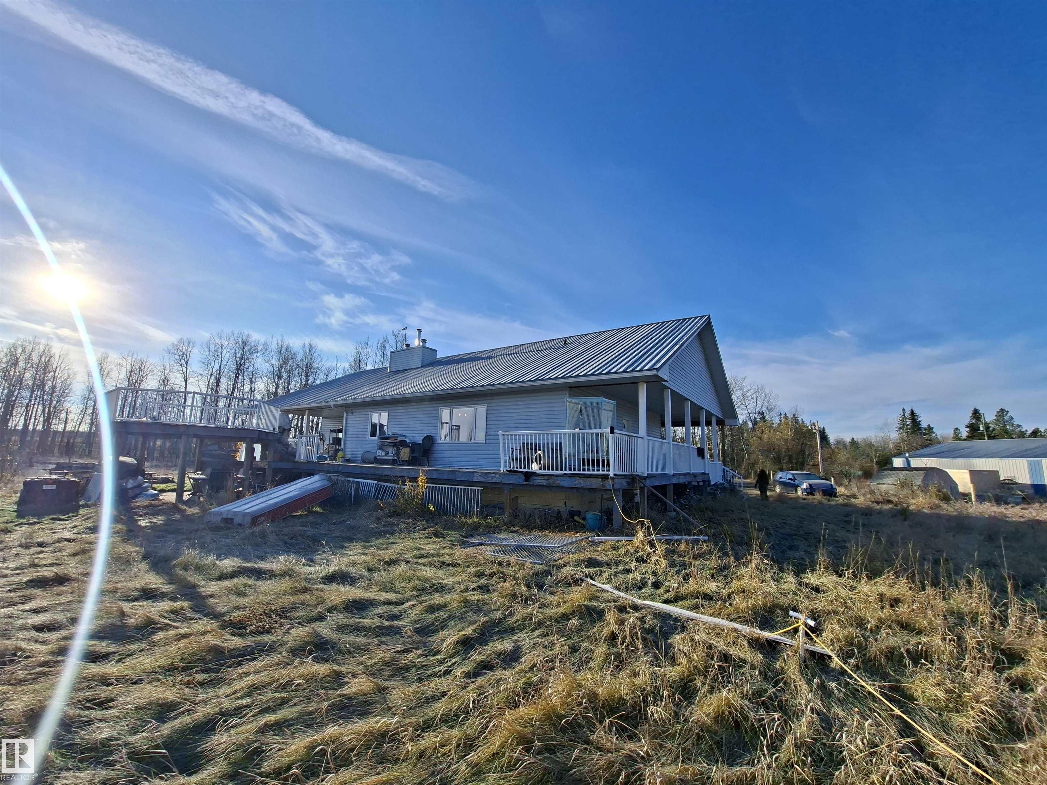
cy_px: 392
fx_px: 393
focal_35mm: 13
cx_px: 524
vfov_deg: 89.9
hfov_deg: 106.2
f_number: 2.2
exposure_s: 1/1672
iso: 40
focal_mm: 1.74
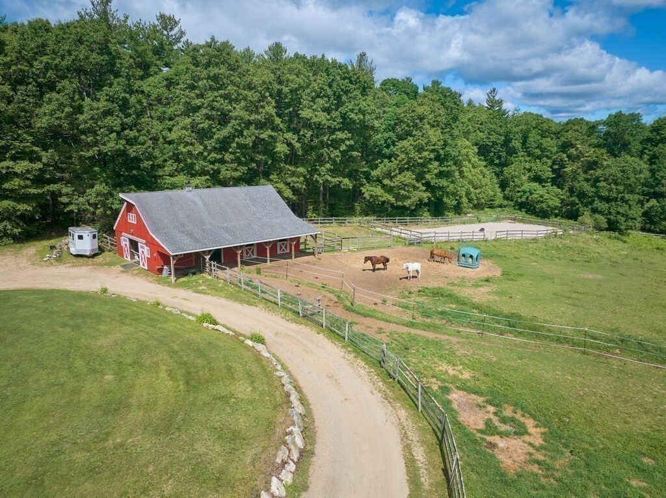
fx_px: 461
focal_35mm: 24
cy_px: 249
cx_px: 333
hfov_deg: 71.6
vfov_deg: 56.7
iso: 100
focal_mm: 12.29
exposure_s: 1/3200
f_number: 2.8
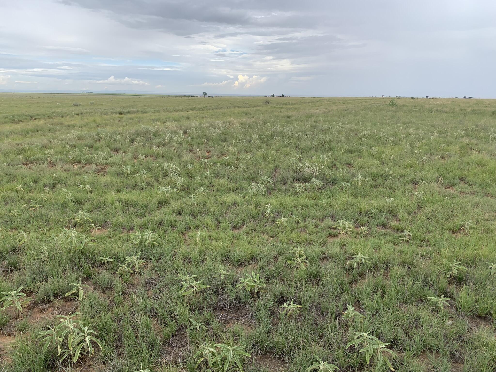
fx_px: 373
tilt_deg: -15.0
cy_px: 186
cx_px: 248
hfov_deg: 67.3
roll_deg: +0.3
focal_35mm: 26
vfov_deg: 53.1
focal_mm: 4.25
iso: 25
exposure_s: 1/669
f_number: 1.8
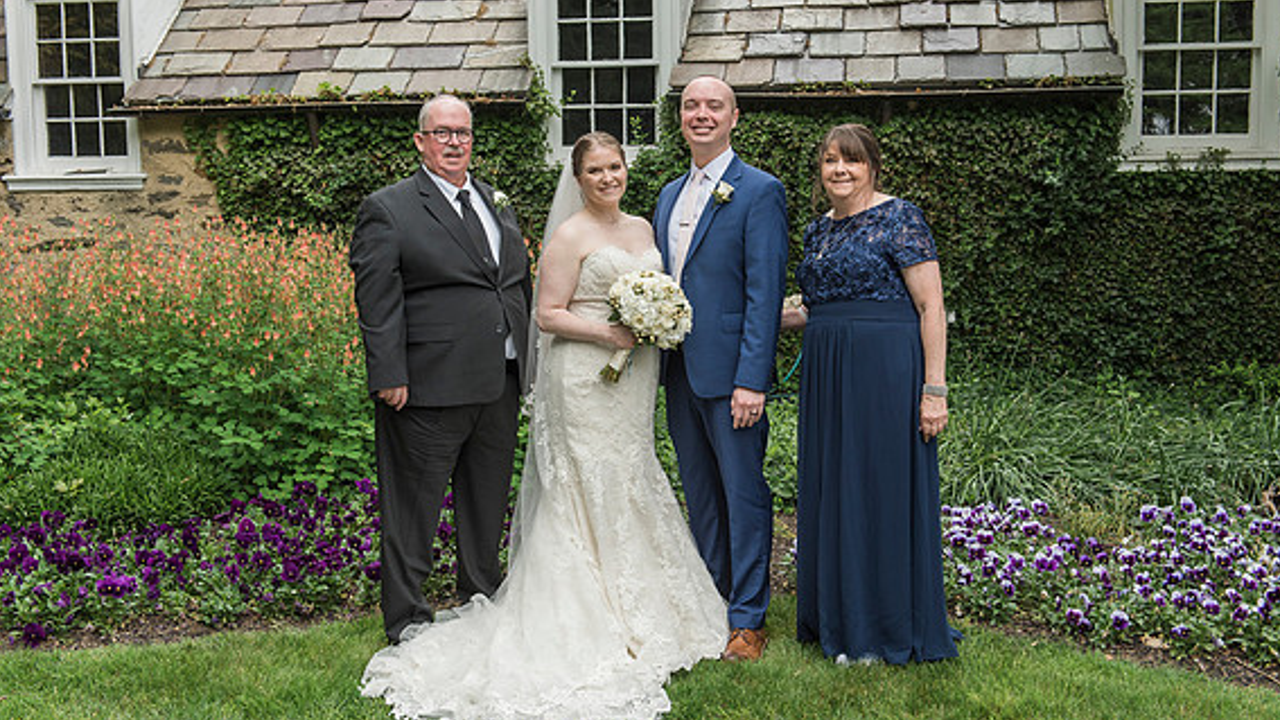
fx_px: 1426
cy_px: 342
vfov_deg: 28.3
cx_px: 651
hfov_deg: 48.4
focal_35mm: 42
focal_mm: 38
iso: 500
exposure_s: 1/160
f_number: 7.1
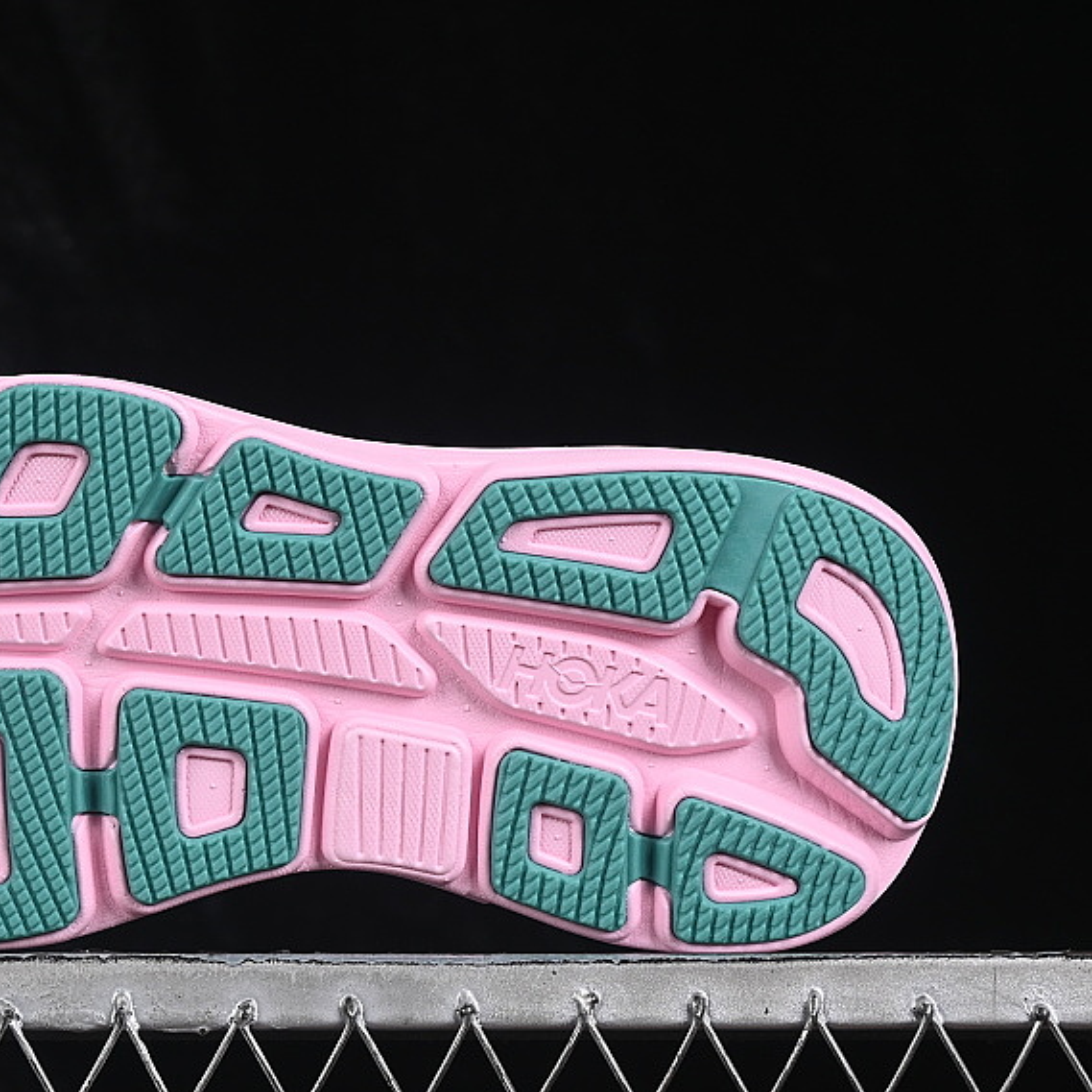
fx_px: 4319
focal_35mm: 121
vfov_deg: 14.4
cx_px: 292
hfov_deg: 14.4
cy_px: 522
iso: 160
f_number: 8
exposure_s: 1/80
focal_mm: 50
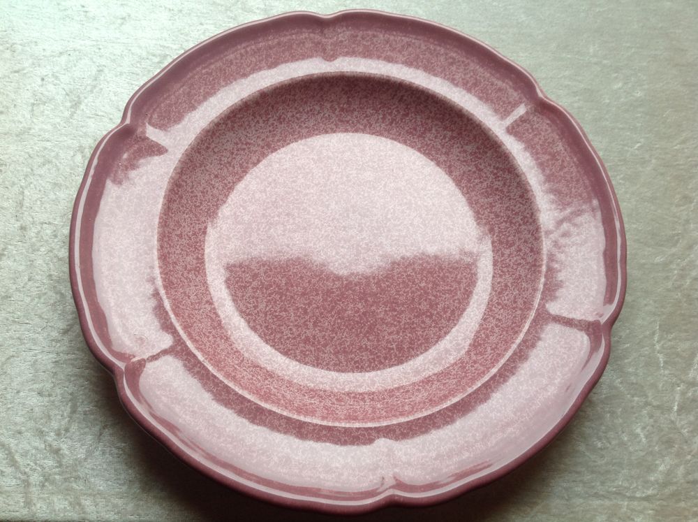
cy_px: 261
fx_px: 705
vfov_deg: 40.6
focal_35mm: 35
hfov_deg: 52.7
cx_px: 349
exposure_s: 1/15
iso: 50
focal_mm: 4.28
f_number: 2.4
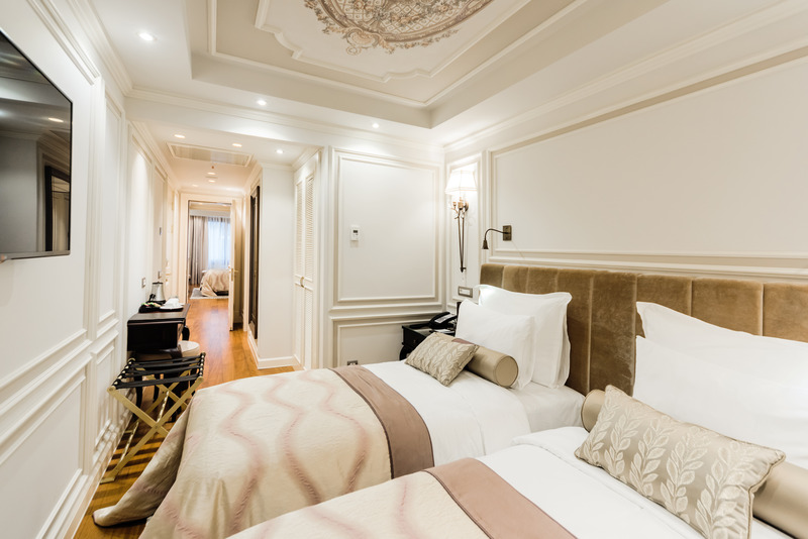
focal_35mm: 15
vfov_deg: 77.4
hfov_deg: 100.4
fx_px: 337
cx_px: 404
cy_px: 270
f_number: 5.6
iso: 320
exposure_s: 1/10
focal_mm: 15
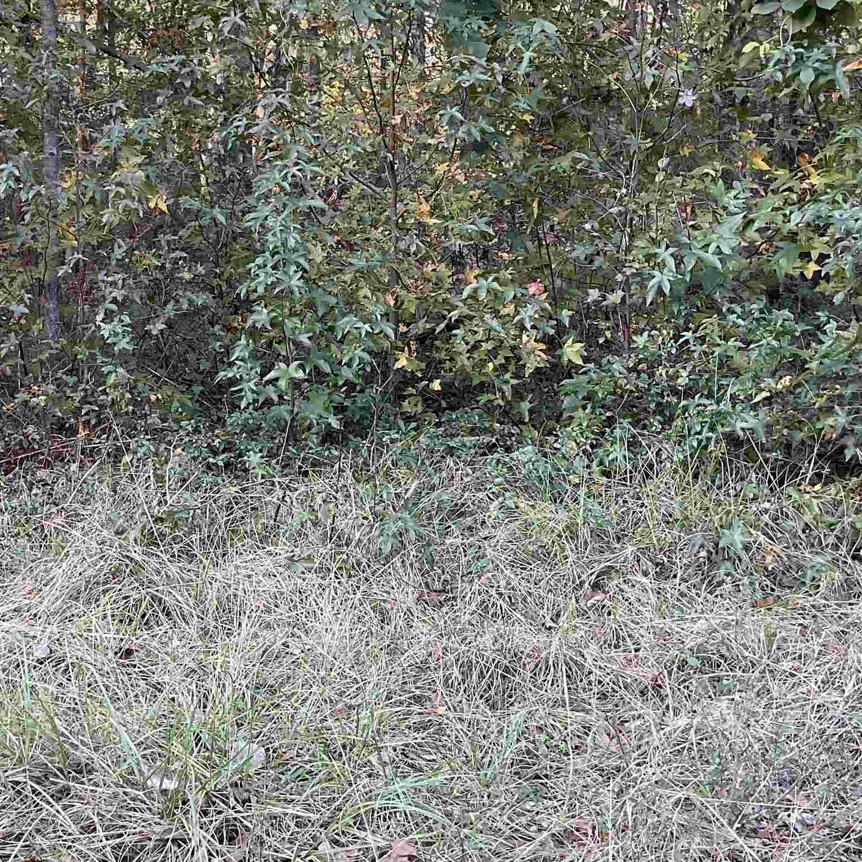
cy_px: 287
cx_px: 317
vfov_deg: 33.1
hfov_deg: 33.2
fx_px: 1437
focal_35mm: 51
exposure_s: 1/122
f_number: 1.8
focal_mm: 3
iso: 50
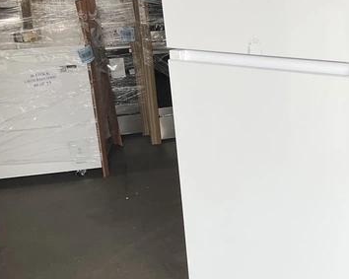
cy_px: 115
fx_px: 620
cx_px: 314
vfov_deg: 25.3
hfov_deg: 30.1
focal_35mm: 60
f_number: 1.8
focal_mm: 3
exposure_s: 1/394
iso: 25
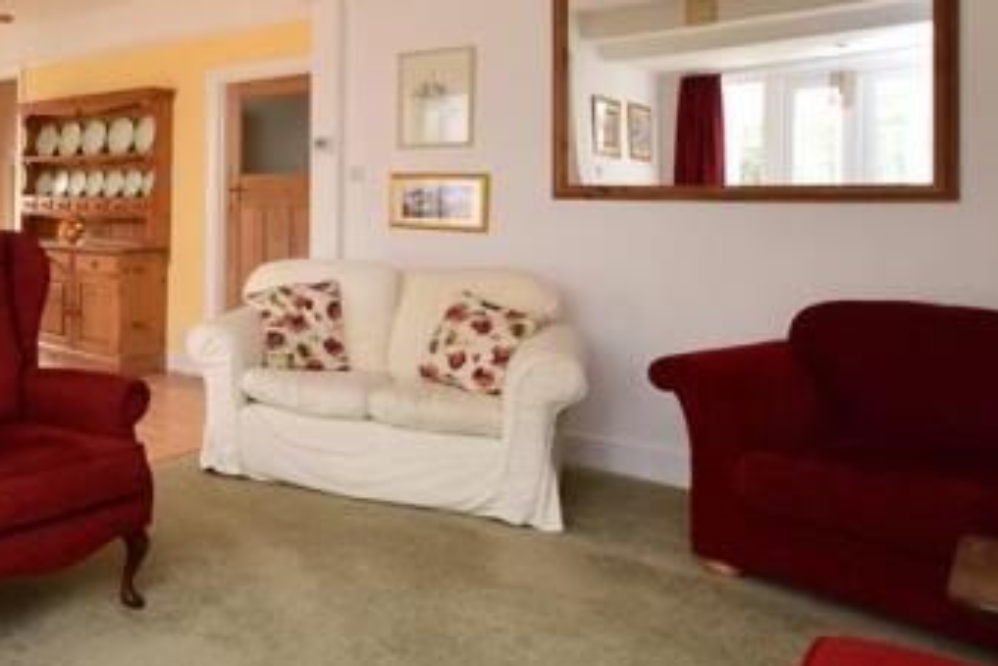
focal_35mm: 29
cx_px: 62
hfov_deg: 53.7
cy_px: 196
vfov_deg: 44.0
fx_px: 804
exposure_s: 1/13
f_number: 5
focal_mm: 10
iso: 200
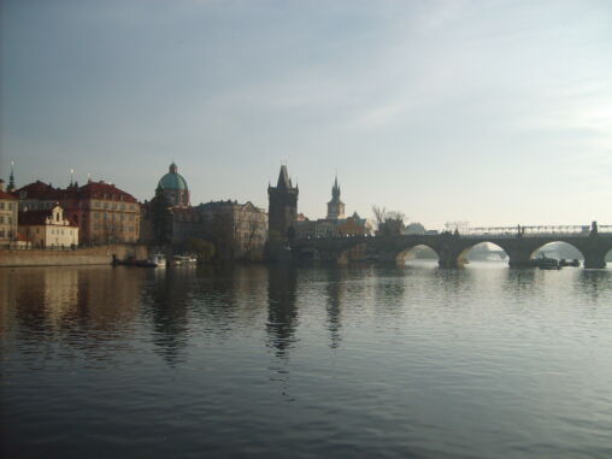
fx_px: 619
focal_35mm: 35
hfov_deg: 52.6
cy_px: 230
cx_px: 306
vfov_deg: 40.7
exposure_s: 1/250
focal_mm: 5.8
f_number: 7.1
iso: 50
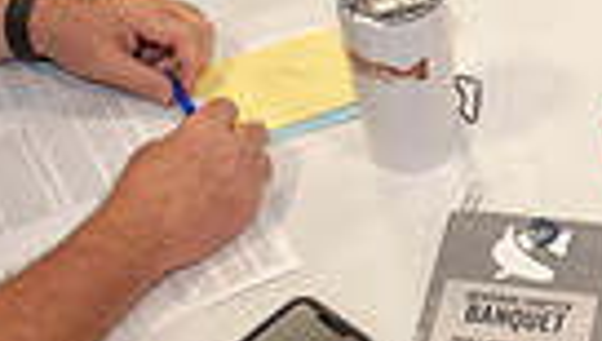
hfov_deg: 18.8
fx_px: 1711
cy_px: 97
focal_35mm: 107
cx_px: 739
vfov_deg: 11.4
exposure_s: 1/125
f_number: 2.8
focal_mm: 24
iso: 800
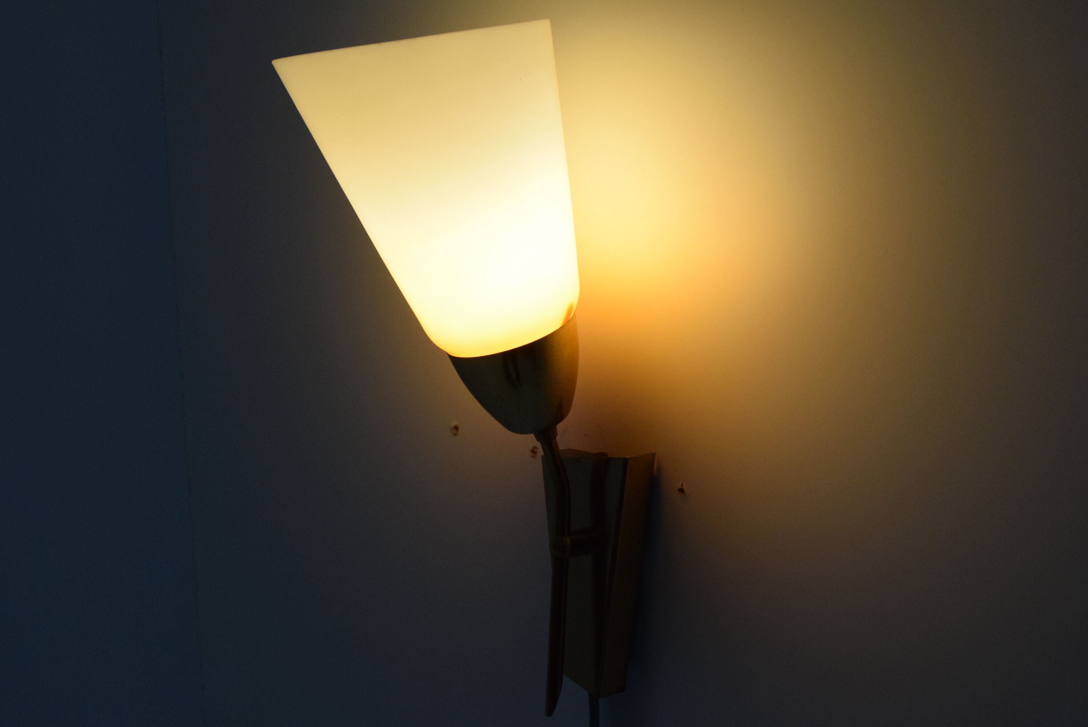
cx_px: 544
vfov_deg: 29.9
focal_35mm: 45
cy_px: 364
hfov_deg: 43.6
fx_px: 1361
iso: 1600
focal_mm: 30
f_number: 7.1
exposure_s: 1/200
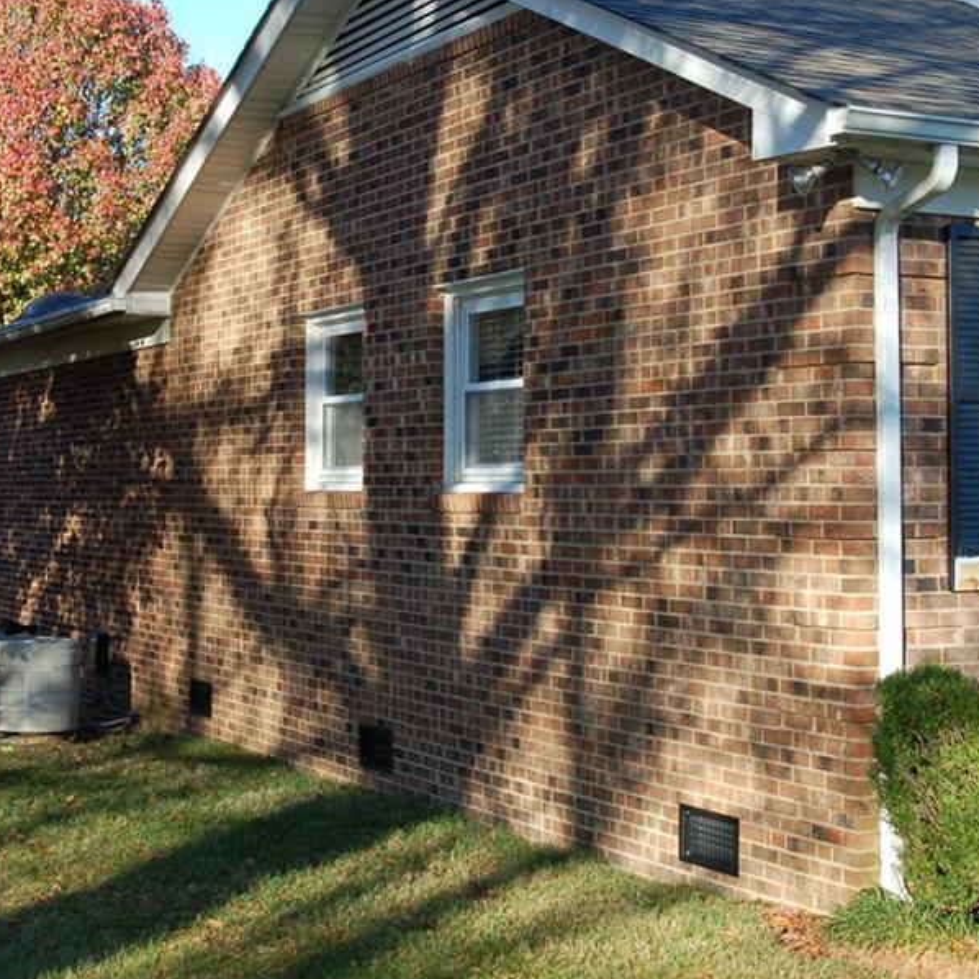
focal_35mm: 61
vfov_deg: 28.2
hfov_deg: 28.2
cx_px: 480
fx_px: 1952
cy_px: 462
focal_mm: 28
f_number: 7.1
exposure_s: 1/160
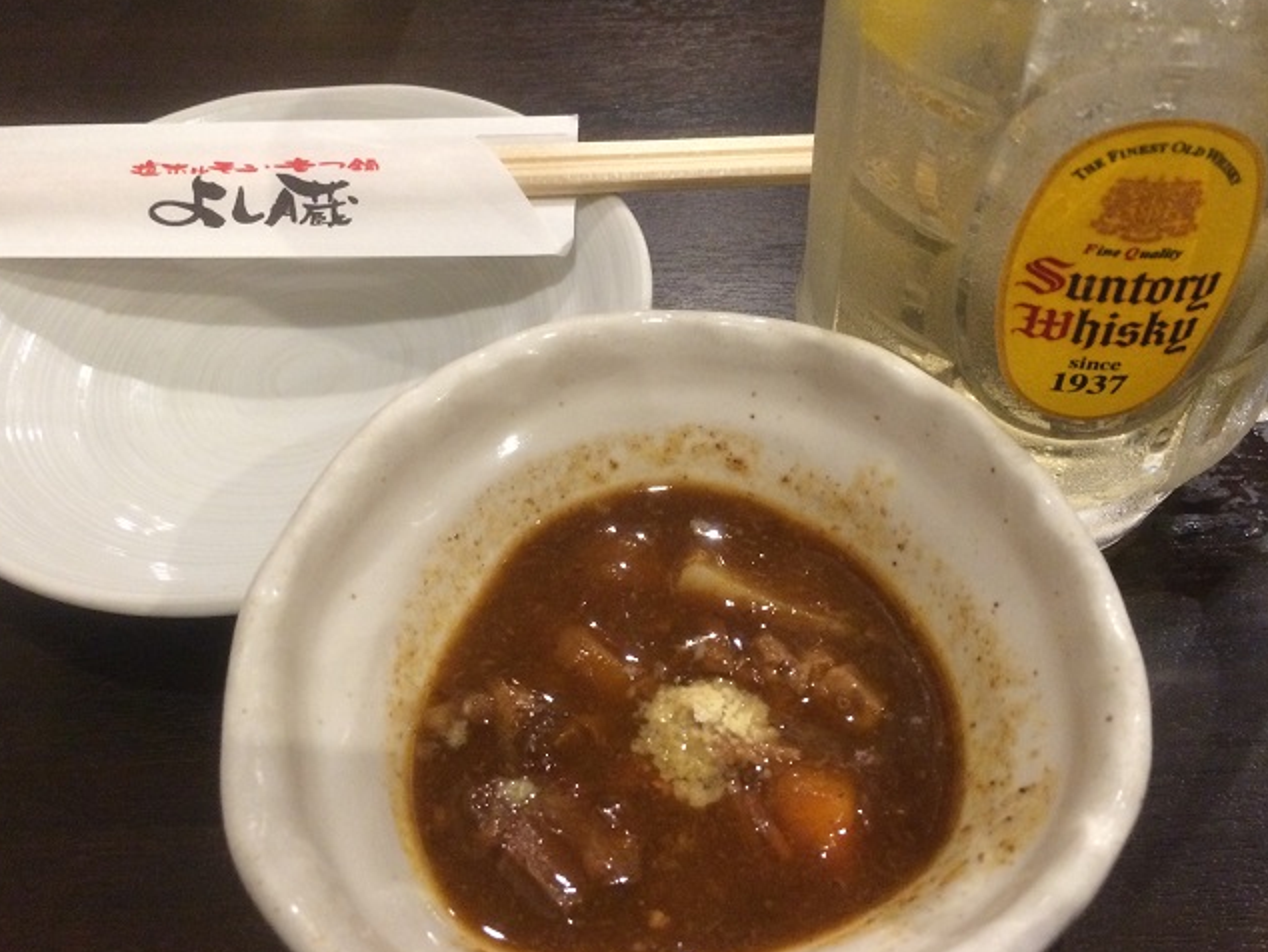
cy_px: 447
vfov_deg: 44.2
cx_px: 670
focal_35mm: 32
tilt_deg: -50.5
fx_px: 1173
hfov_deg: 56.8
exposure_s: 1/30
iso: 320
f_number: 2.2
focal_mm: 4.15
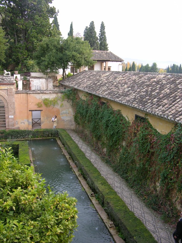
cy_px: 122
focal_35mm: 35
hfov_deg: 40.7
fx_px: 245
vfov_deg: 52.6
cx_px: 91
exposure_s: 1/49.8
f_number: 3.2
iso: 50
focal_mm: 8.9
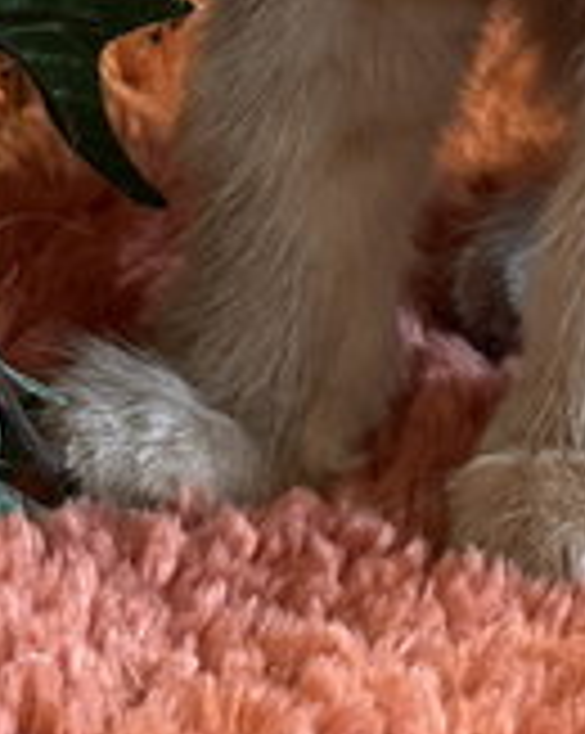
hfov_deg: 7.4
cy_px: -714
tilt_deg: -3.5
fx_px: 4510
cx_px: 639
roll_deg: -1.5
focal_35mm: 208
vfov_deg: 8.8
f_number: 2
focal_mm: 6
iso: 160
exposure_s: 1/40
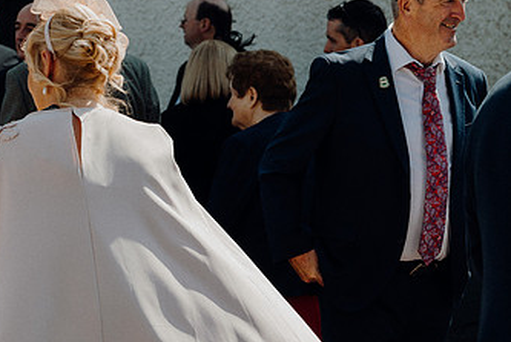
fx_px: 1805
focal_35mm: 127
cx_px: 69
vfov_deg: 10.8
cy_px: 176
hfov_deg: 15.9
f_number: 3.5
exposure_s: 1/1000
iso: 125
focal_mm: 49
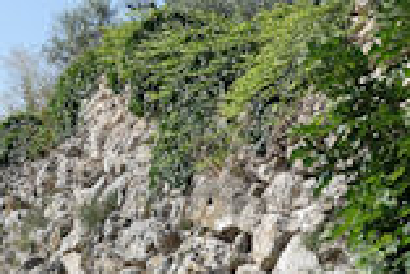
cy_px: 327
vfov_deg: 10.4
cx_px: 104
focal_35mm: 130
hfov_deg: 15.7
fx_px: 1482
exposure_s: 1/500
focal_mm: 18.7
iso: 125
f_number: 5.6
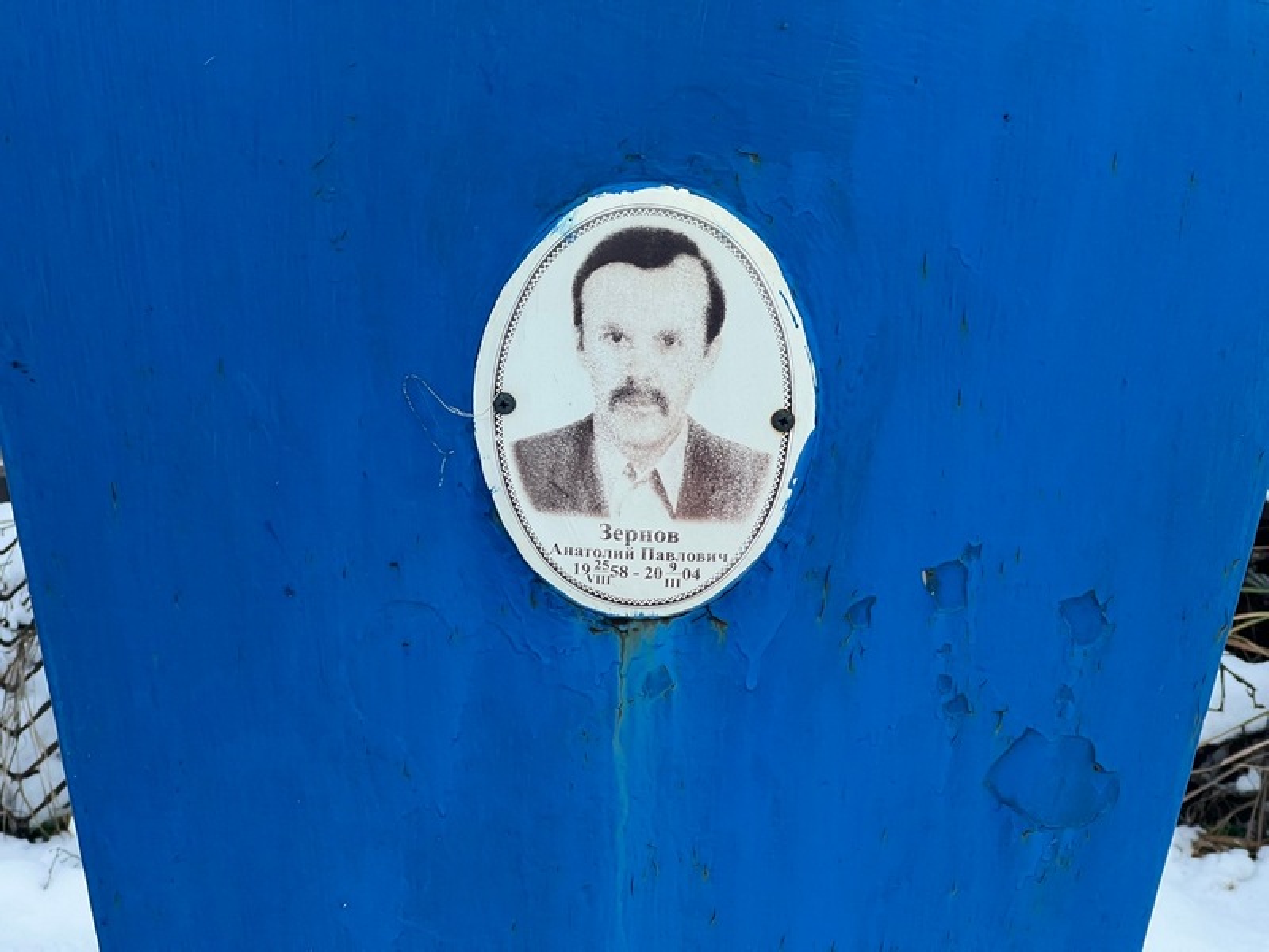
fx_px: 2823
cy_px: 476
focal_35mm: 77
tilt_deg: -22.3
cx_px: 634
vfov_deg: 19.1
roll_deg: +0.9
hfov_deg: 25.3
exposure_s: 1/60
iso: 200
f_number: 2.8
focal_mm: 9
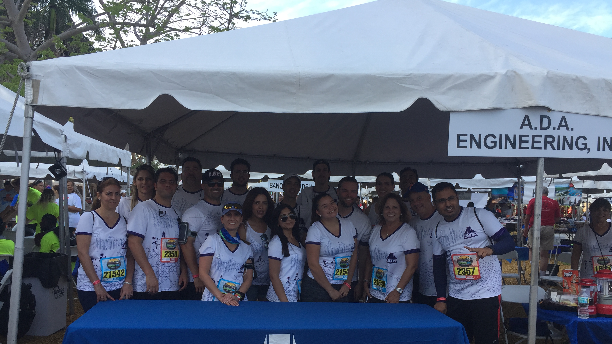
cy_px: 229
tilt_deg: -1.9
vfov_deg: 36.3
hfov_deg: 61.0
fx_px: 519
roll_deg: -2.3
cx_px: 308
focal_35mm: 32
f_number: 2.2
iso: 32
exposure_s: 1/449
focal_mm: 4.15
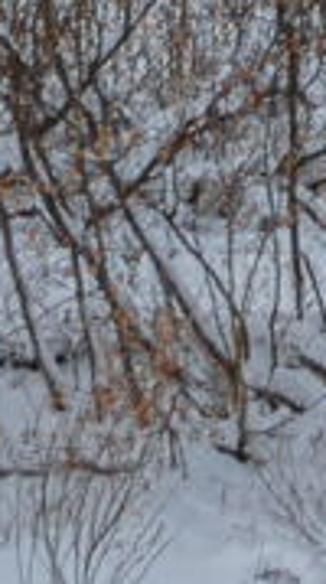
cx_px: 1154
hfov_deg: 2.5
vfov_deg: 4.4
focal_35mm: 475
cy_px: -959
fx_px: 7338
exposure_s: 1/400
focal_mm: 36
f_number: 5
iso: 400
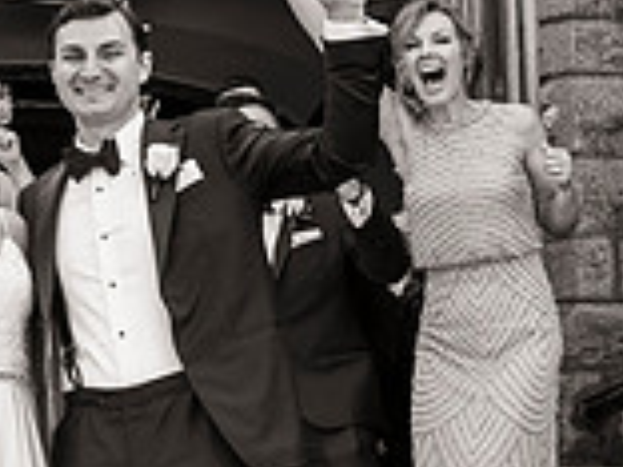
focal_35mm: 132
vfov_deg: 11.2
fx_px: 2376
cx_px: -70
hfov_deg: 14.6
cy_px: 380
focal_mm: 35
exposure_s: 1/500
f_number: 6.3
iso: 640
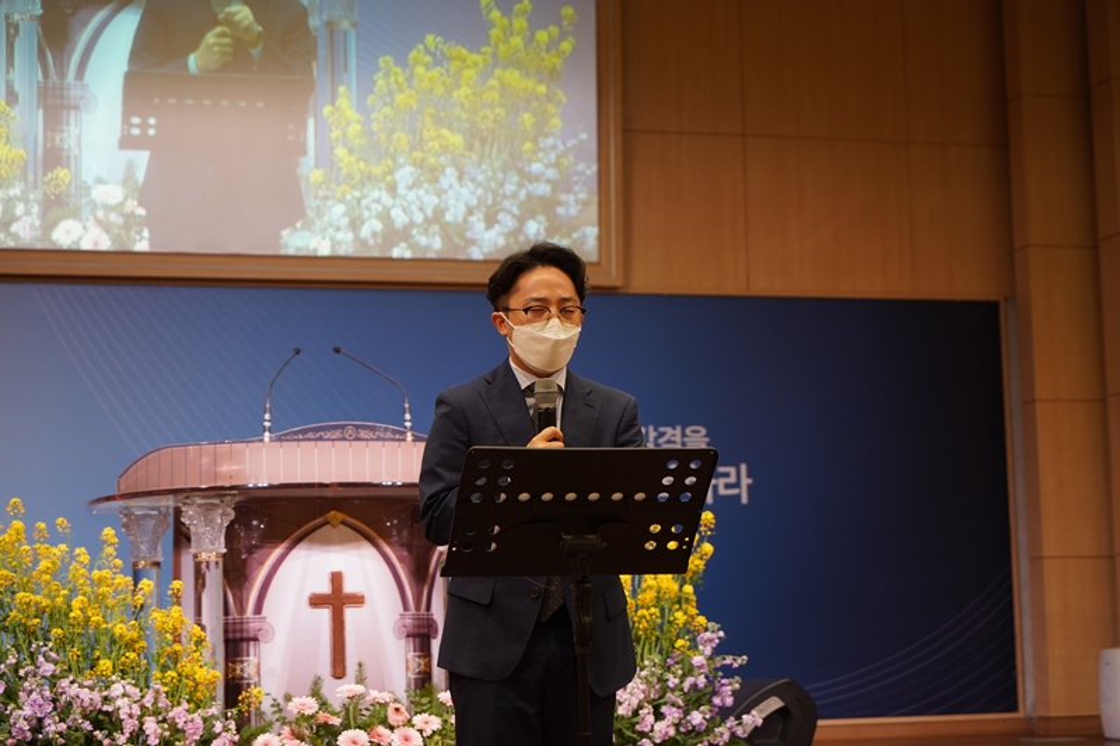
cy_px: 373
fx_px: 2177
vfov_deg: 19.4
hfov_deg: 28.8
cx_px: 560
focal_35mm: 70
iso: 500
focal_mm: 70
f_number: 4
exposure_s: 1/80
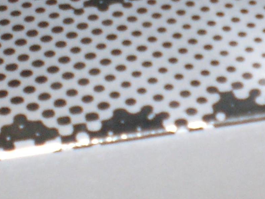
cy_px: -130
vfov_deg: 9.7
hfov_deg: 13.4
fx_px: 1126
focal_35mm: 147
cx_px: 210
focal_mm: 6.3
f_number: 3.1
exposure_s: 1/60
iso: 200
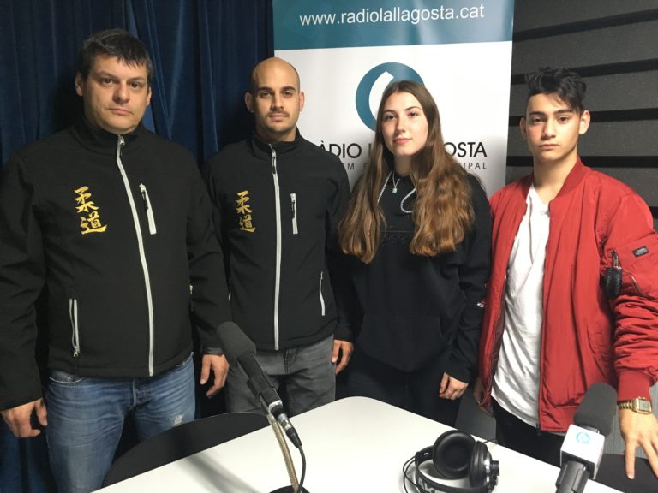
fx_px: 551
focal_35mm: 29
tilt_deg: -10.4
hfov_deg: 61.7
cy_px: 246
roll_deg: +1.9
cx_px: 329
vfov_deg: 48.2
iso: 250
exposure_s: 1/33
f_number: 2.2
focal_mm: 4.15
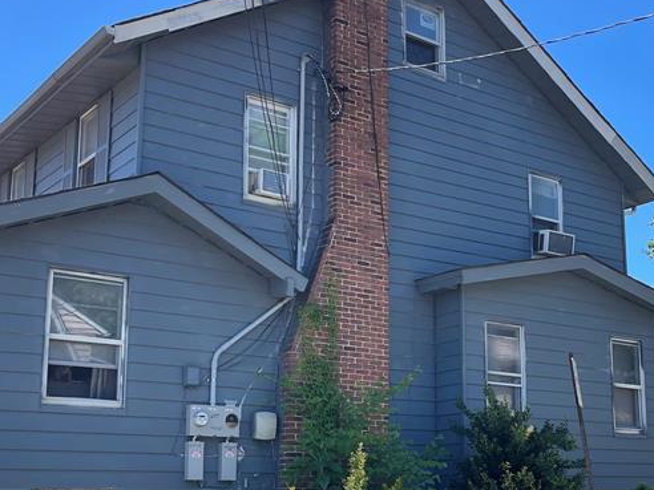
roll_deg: -0.3
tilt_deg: +9.8
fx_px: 982
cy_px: 323
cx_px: 445
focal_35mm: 52
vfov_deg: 27.9
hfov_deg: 36.4
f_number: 1.6
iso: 32
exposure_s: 1/887
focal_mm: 5.1
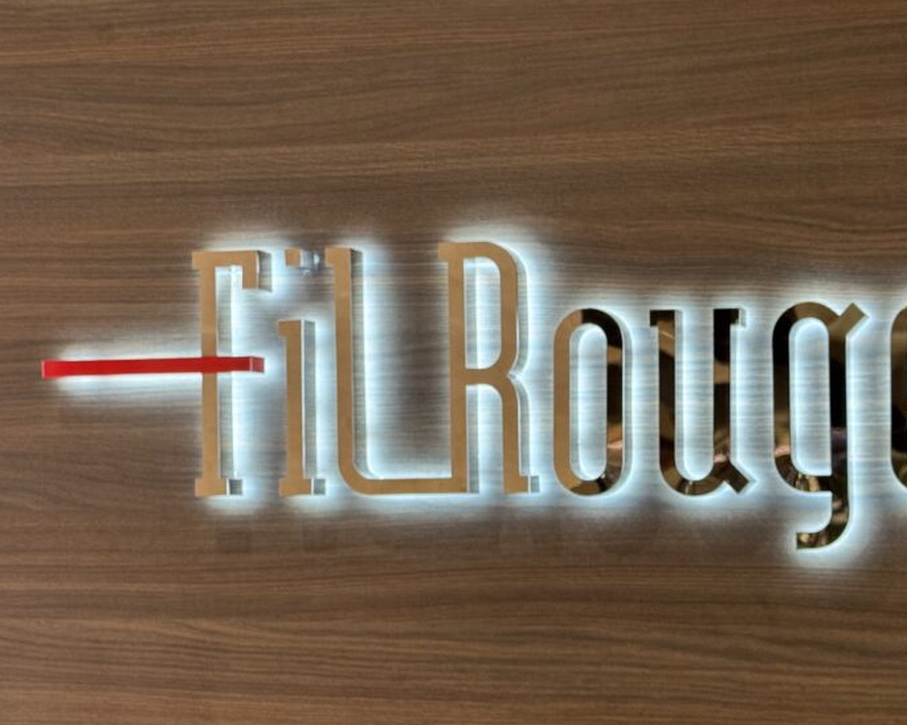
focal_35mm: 70
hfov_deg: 27.0
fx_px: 1879
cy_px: 468
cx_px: 606
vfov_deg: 21.8
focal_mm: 6.76
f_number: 1.78
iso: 250
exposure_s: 1/41
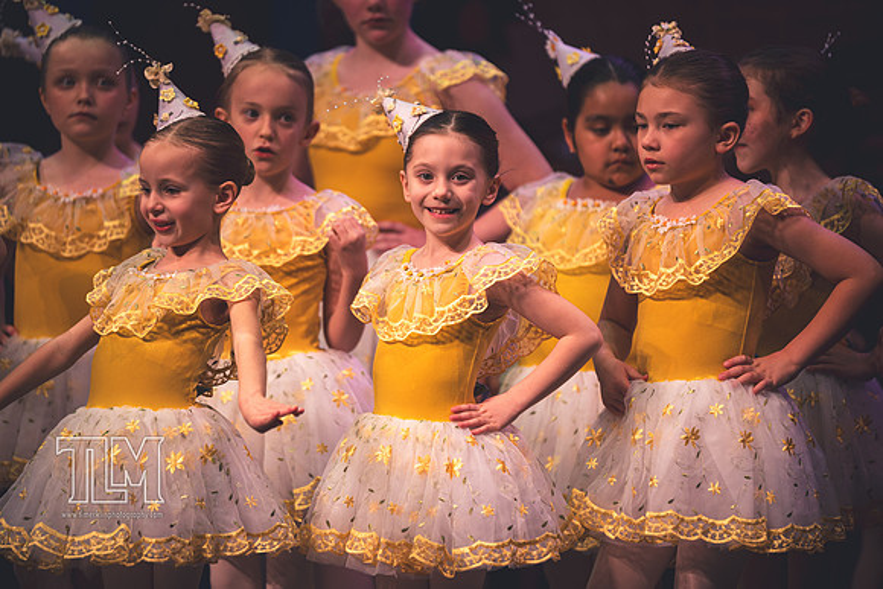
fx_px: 4906
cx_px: 442
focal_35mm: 200
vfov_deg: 6.9
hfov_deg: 10.3
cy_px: 294
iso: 280
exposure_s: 1/250
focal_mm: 200
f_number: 2.8
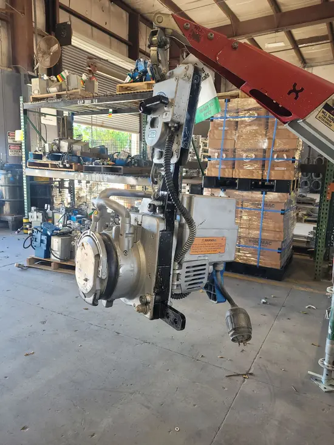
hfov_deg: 53.1
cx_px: 167
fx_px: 334
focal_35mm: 26
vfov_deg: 67.3
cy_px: 222
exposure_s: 1/120
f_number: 1.8
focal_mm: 5.4
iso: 160
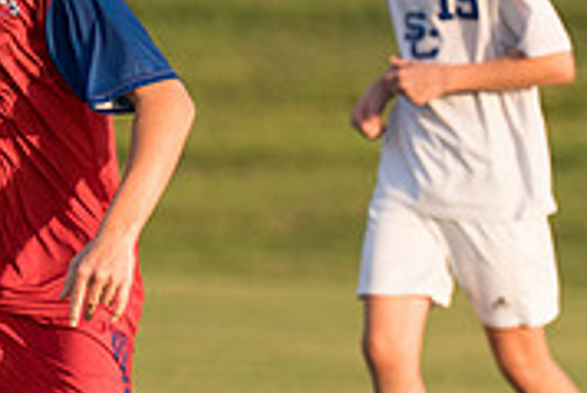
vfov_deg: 1.6
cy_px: 139
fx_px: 13740
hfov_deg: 2.4
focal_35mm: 842
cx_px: 14
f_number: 2.8
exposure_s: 1/1250
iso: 160
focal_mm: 154
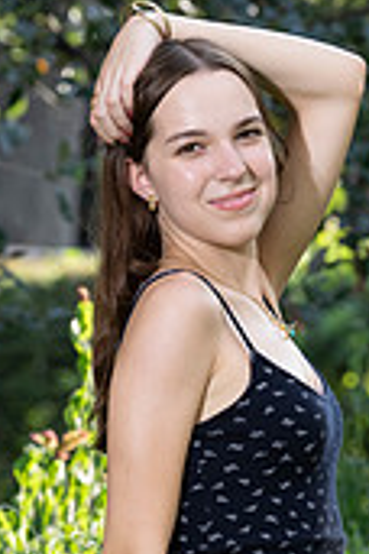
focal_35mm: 461
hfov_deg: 3.0
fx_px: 7087
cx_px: 204
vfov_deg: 4.5
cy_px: 373
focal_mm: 175
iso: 640
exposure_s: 1/200
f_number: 8
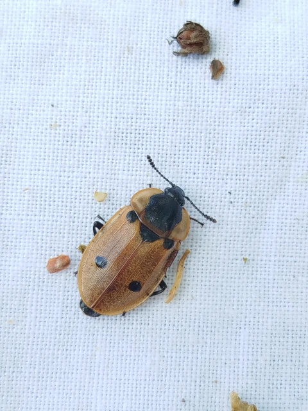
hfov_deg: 21.3
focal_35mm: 69
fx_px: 819
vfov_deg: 28.2
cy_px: 206
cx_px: 154
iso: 50
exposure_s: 1/129
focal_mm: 5.31
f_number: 1.7
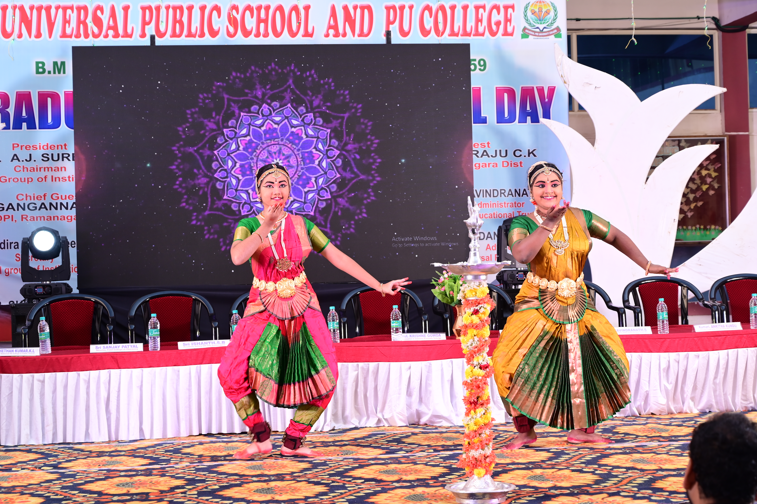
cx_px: 378
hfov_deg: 31.4
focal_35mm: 64
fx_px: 1345
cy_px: 252
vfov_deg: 21.2
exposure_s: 1/125
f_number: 6.3
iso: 320
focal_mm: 64
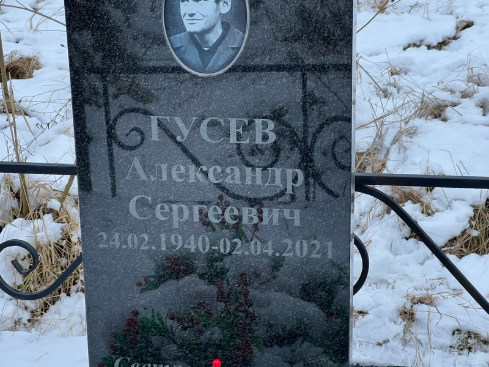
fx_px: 1088
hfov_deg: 25.3
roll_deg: -0.4
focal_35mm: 77
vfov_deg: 19.1
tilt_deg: -22.5
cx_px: 244
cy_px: 184
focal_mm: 9
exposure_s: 1/99
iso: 40
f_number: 2.8
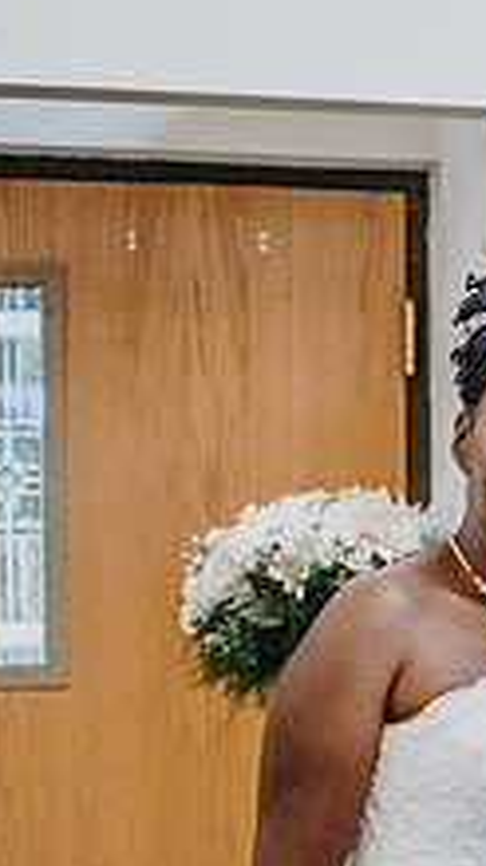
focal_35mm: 109
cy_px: 603
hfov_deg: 10.5
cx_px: 833
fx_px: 2500
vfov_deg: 19.6
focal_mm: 35
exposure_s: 1/1250
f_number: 1.8
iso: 6400
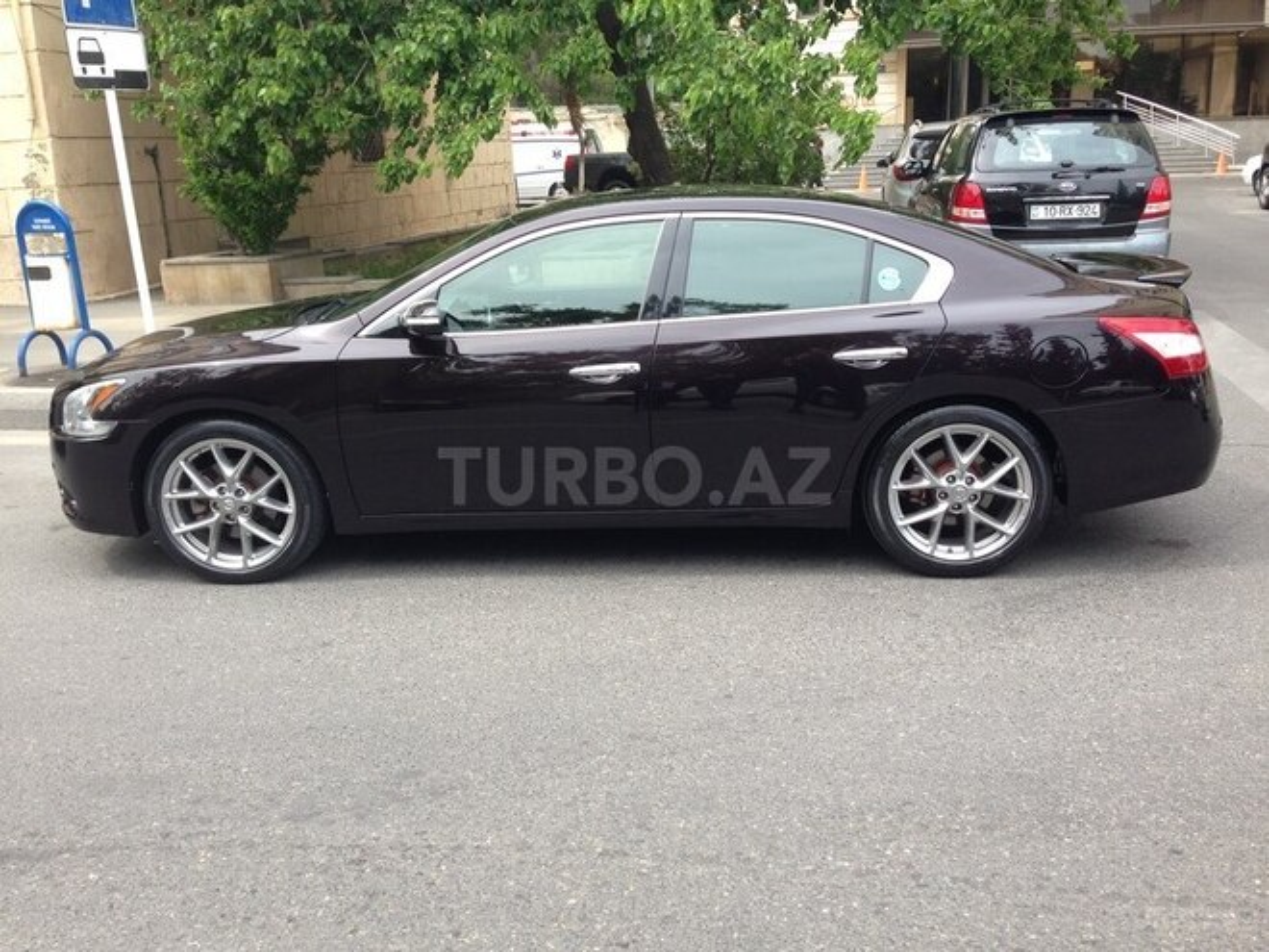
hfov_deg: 55.4
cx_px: 634
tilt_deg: -15.7
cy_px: 476
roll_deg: +2.3
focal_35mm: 33
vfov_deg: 42.9
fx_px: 1210
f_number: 2.4
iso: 50
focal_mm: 4.12
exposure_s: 1/252
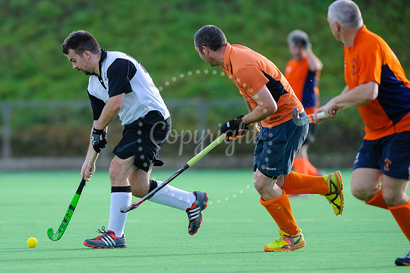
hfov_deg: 3.6
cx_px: 133
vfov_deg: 2.4
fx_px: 6460
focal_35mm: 568
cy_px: 160
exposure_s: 1/2000
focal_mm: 420
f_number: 4.8
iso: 1400
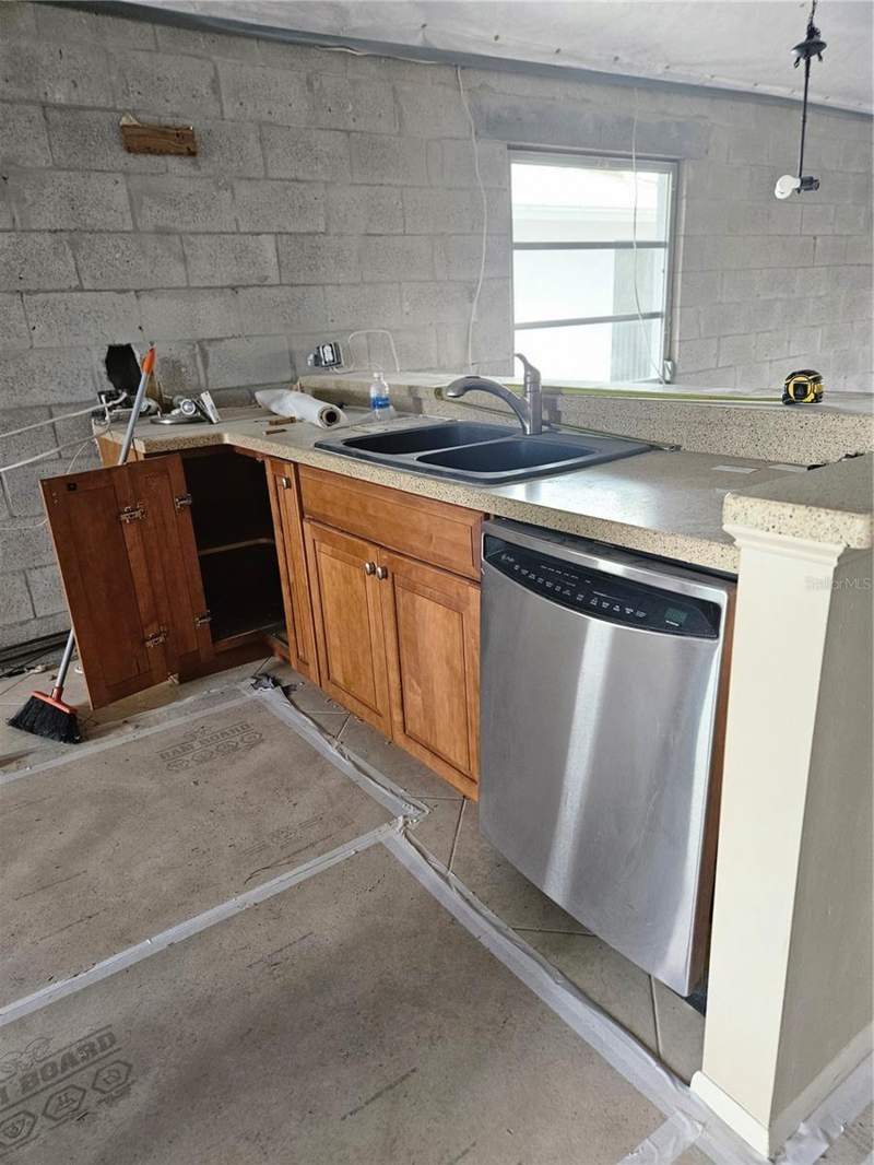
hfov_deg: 58.9
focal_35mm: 23
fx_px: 774
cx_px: 437
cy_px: 582
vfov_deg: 73.9
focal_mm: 5.4
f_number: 1.8
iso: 250
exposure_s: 1/120
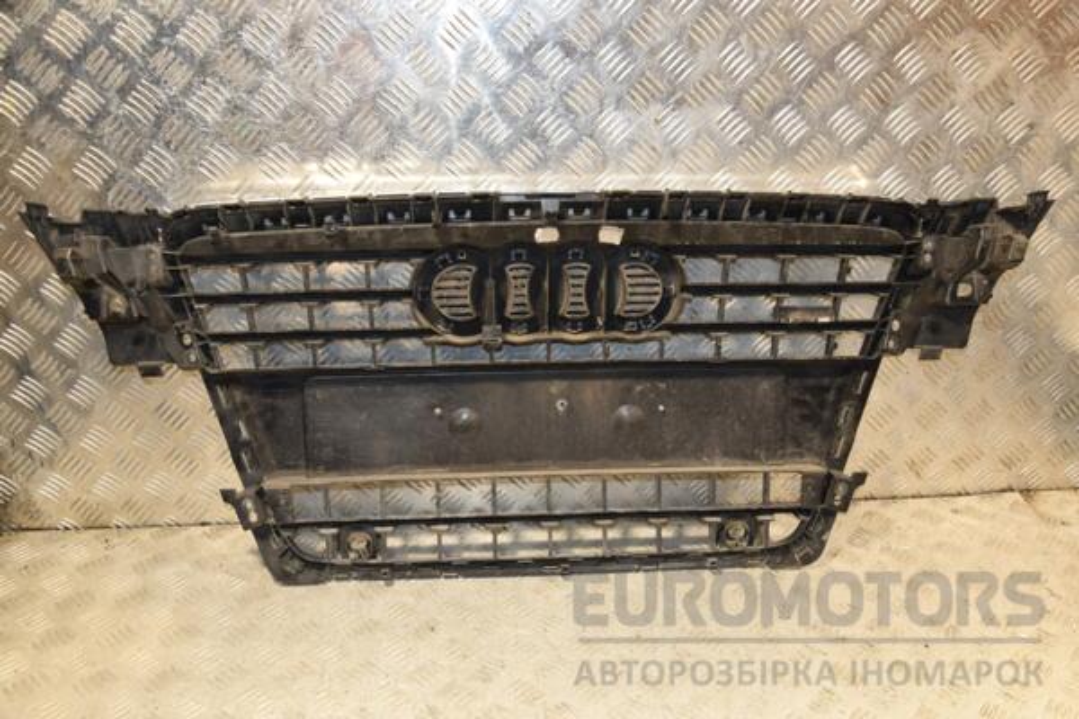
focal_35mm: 32
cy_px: 360
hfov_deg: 59.5
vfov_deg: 41.7
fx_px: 944
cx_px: 540
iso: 800
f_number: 5
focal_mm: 21
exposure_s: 1/160
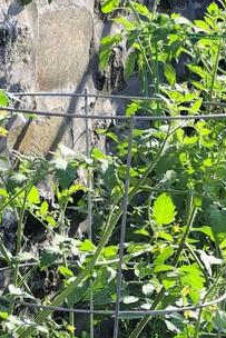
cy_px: 304
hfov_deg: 9.3
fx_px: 1383
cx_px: 112
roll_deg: +2.2
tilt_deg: -12.7
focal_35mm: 147
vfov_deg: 13.8
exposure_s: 1/181
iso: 20
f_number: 1.8
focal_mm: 3.99
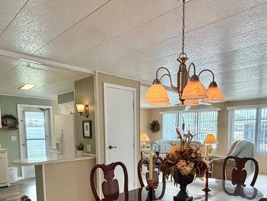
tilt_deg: -6.6
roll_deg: +0.3
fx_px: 216
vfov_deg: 47.7
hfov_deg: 63.2
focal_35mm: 28
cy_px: 153
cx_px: 149
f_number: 2.2
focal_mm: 2.22
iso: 250
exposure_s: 1/120
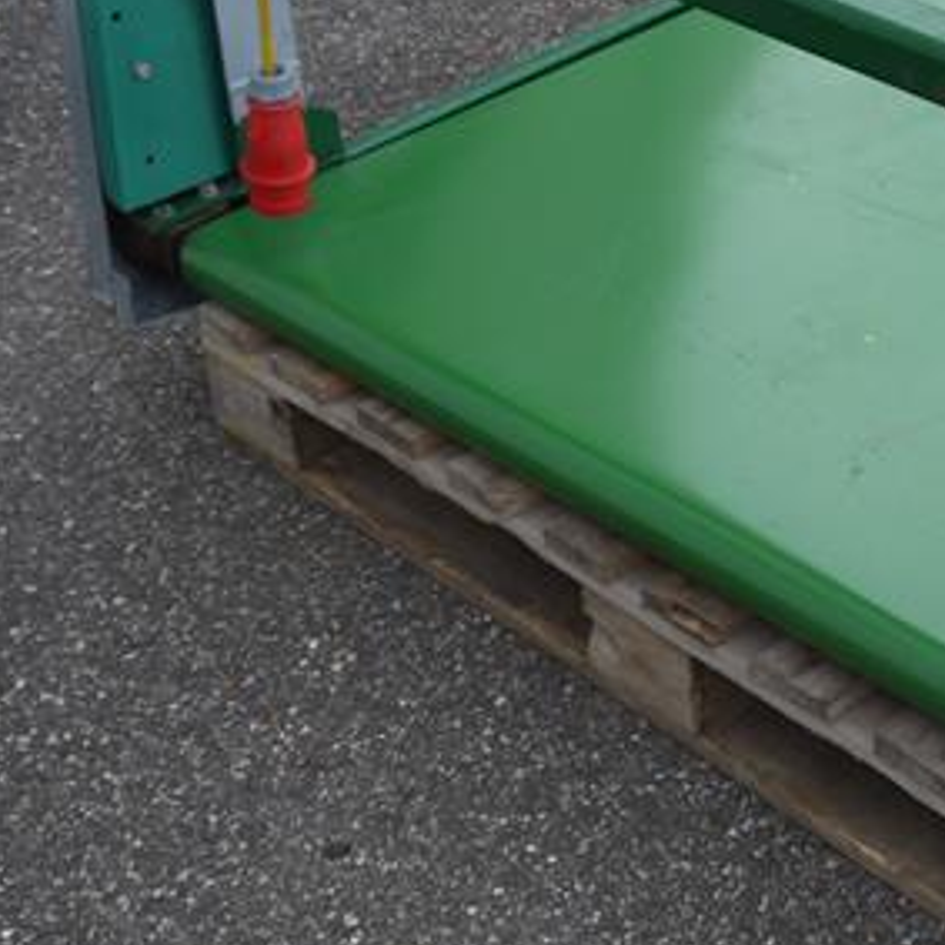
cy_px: 194
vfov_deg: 19.5
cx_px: 917
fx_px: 2718
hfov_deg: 19.2
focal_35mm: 88
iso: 100
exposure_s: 1/160
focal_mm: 22
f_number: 5.6
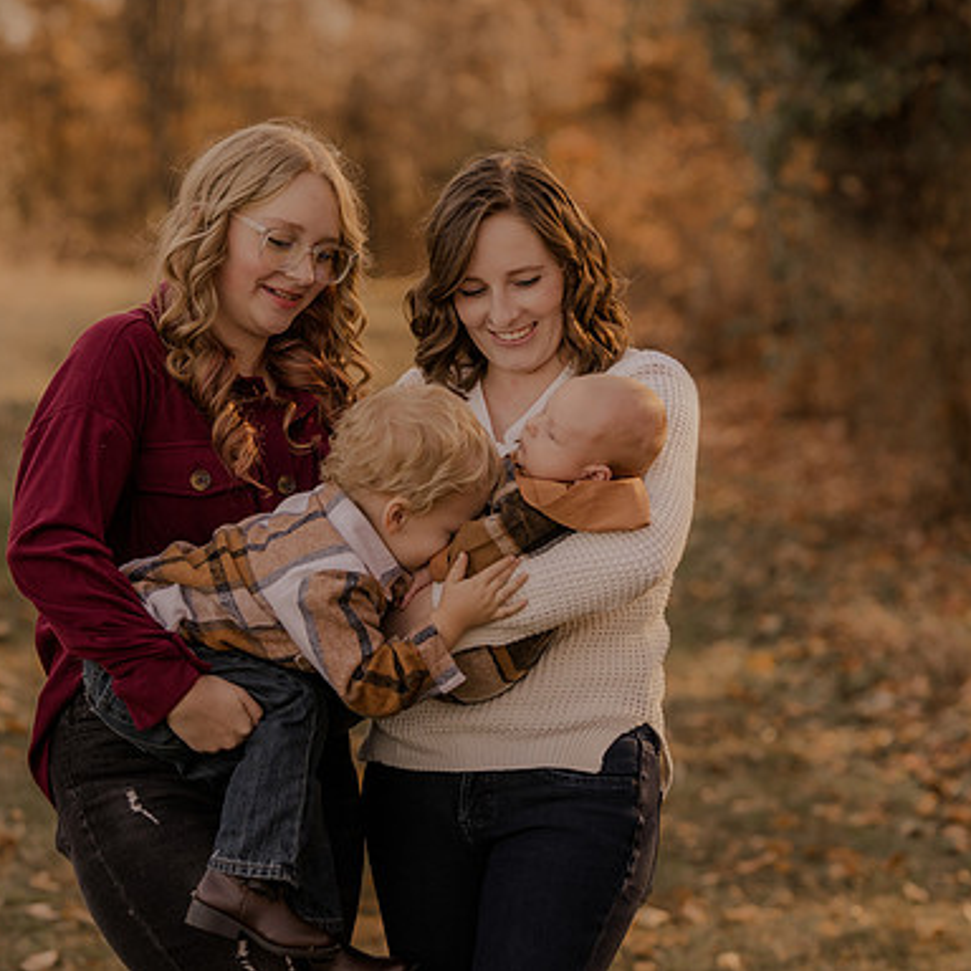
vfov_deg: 14.3
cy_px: 449
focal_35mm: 122
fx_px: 3872
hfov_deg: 14.3
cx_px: 341
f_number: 2.8
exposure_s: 1/400
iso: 200
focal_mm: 85
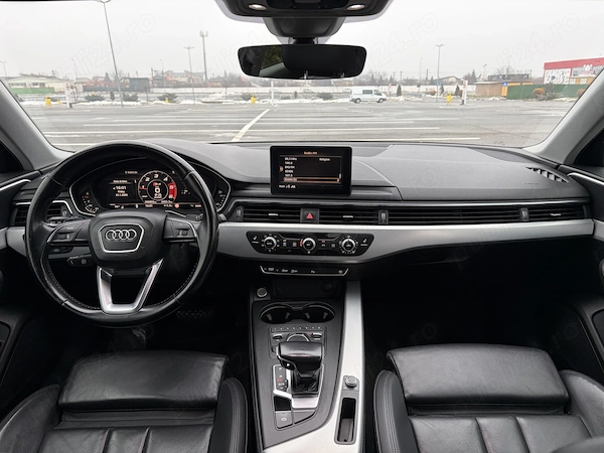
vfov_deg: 53.1
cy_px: 226
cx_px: 302
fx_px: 454
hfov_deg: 67.3
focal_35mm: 26
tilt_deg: -17.6
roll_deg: -0.2
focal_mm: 5.96
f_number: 1.6
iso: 125
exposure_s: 1/122
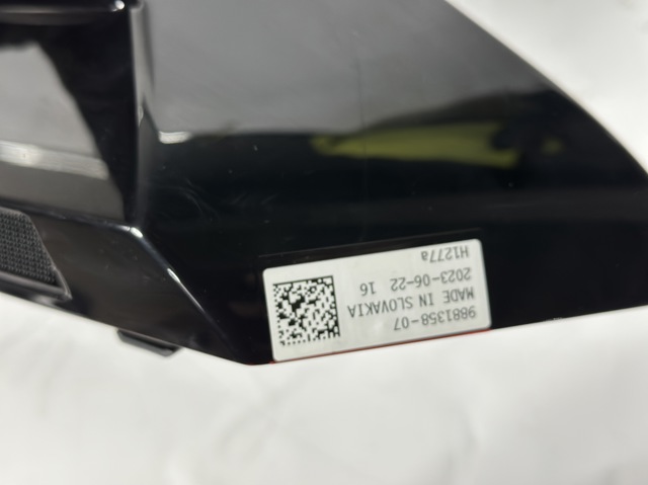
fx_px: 898
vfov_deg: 30.2
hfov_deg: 39.7
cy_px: 242
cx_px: 324
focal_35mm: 48
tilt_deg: -73.2
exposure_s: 1/50
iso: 200
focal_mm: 6.86
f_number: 1.78
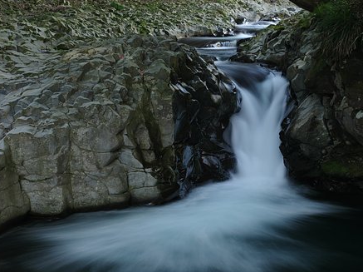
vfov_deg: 20.4
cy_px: 140
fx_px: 754
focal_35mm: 72
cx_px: 190
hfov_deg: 27.1
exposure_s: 2
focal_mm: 43
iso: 100
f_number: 11
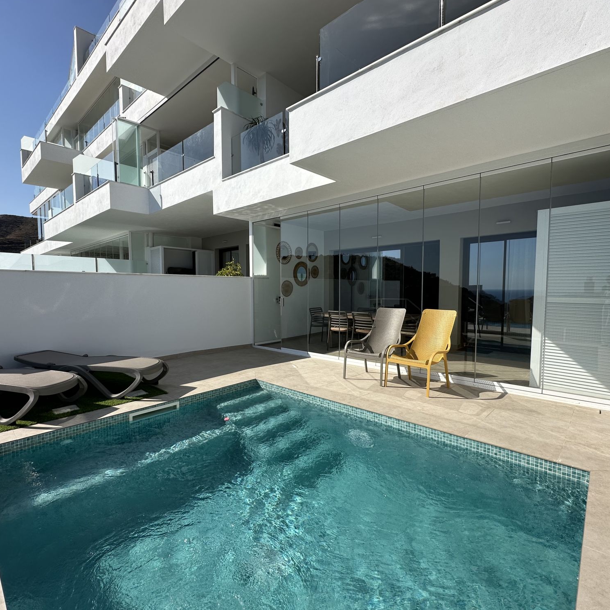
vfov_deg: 84.0
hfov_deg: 83.8
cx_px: 282
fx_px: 339
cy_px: 311
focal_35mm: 17
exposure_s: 1/2506
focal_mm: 2.22
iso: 40
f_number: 2.2
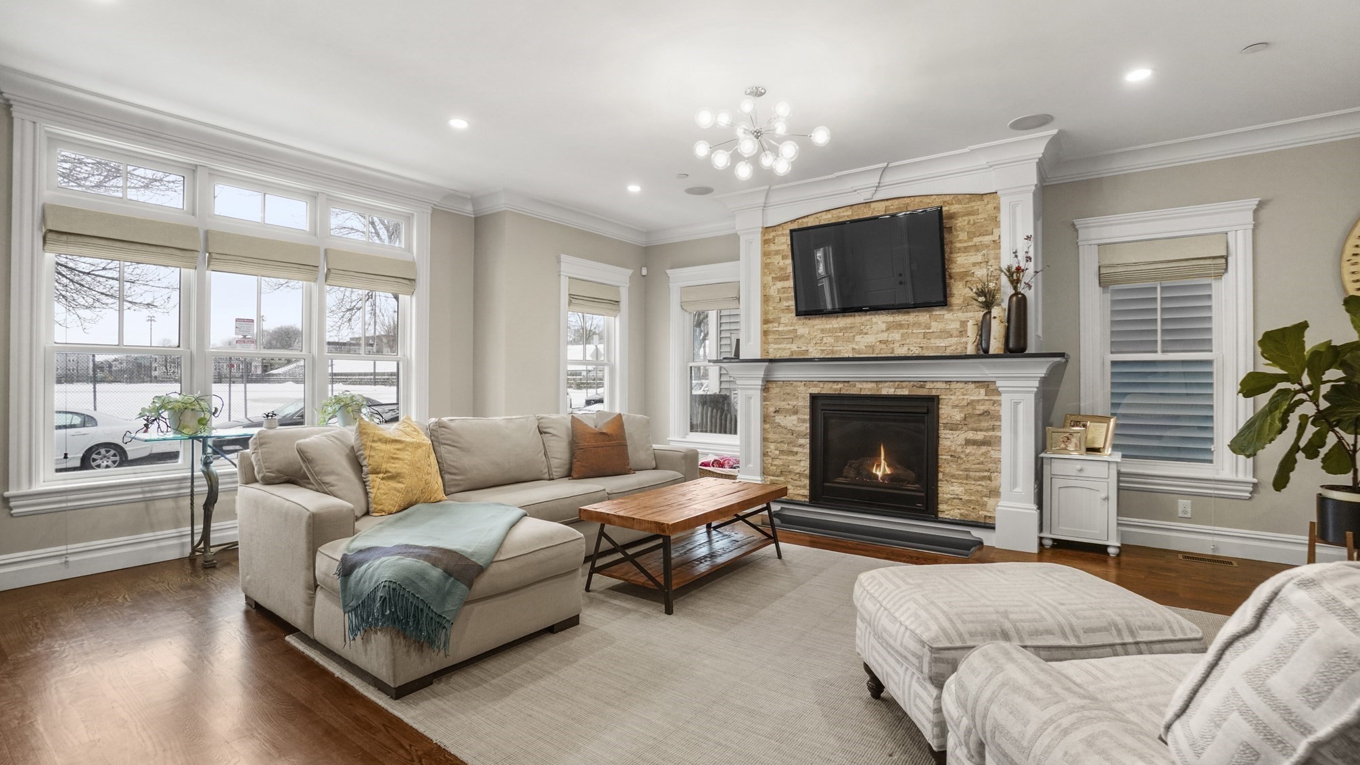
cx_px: 688
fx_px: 577
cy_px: 383
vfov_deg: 67.1
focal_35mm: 16
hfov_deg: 99.4
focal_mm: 10
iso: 500
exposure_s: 1/8
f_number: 7.1
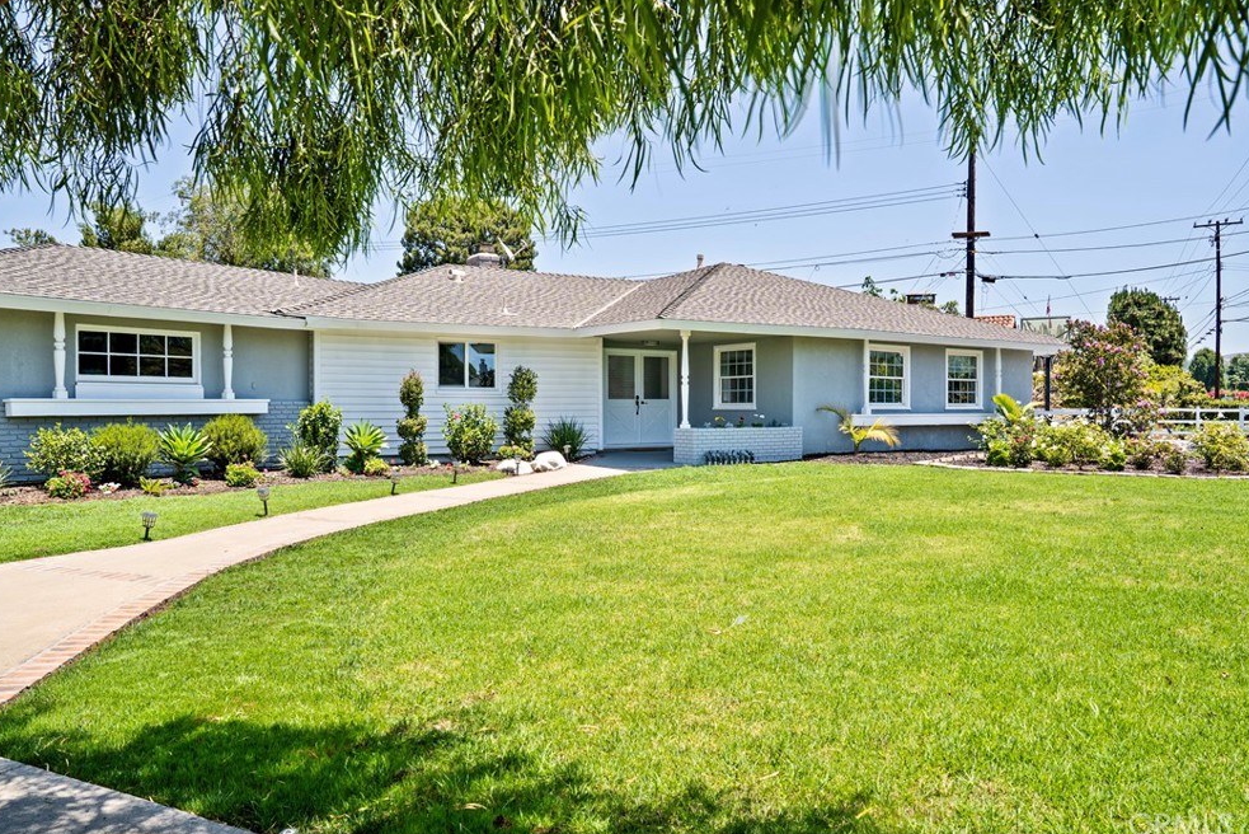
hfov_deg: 71.5
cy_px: 409
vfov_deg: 51.3
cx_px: 633
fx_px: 868
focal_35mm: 25
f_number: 7.1
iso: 400
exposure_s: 1/320
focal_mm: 24
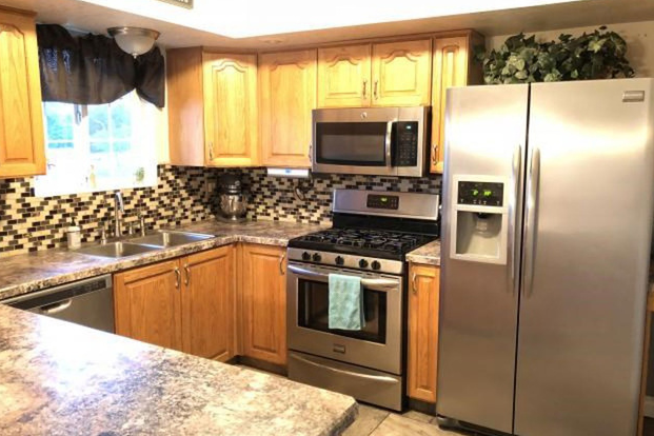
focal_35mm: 30
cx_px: 326
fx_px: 545
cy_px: 209
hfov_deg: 61.9
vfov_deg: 43.6
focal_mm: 3.99
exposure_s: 1/4
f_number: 1.8
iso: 160
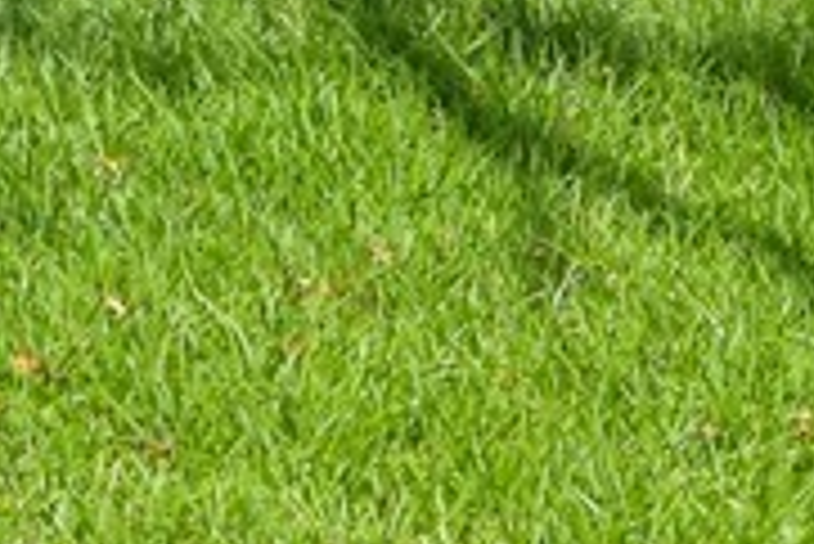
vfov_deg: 7.8
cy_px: -809
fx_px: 3666
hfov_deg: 12.4
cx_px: -108
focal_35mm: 162
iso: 400
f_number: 8
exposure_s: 1/400
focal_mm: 18
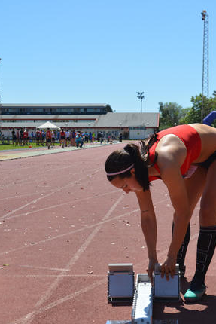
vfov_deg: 29.9
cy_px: 213
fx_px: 602
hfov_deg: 20.3
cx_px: 141
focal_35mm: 67
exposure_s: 1/1600
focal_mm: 32
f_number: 7.1
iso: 400
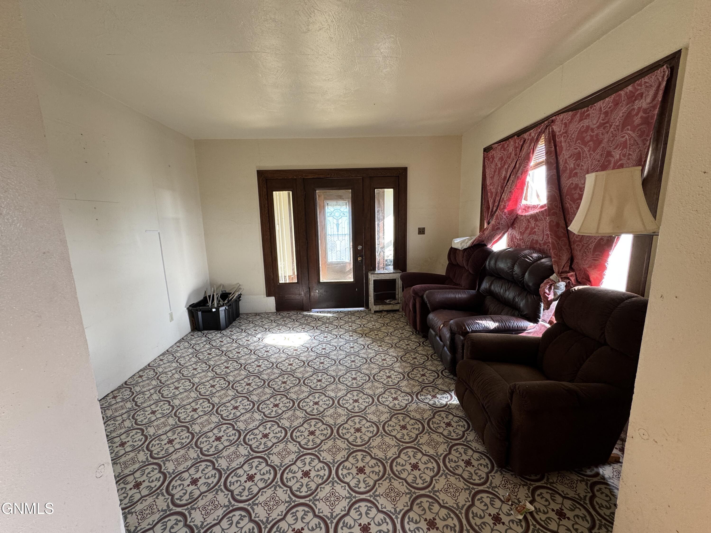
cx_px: 356
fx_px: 288
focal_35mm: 14
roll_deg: +0.7
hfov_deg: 102.1
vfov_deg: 85.7
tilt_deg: -10.5
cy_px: 266
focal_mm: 2.22
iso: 160
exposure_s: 1/99
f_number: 2.2
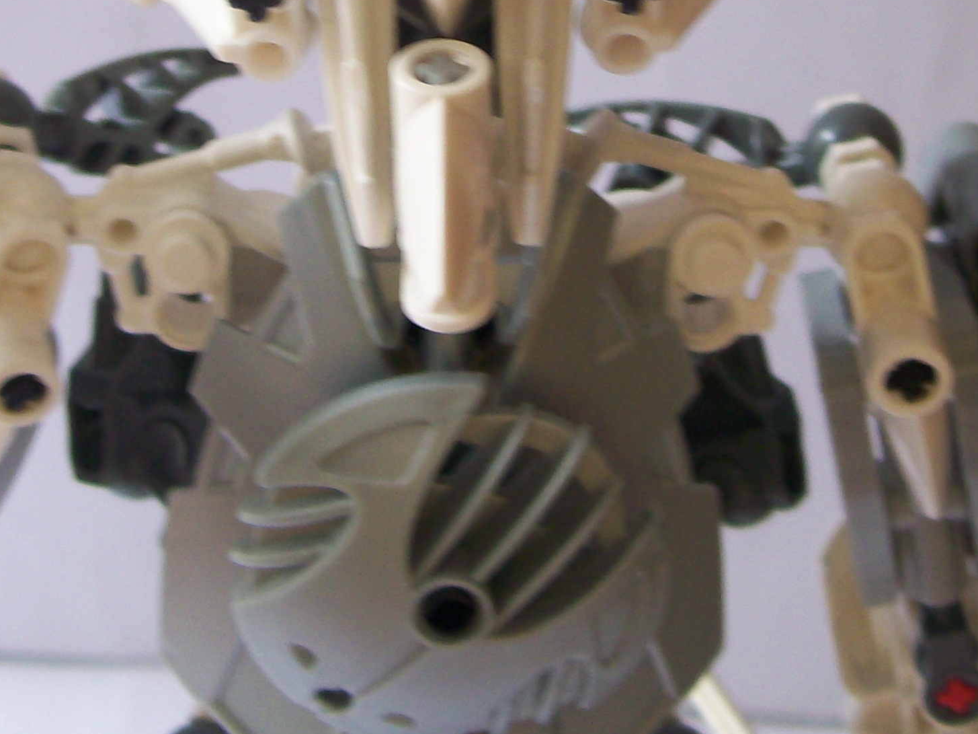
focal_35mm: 76
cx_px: 426
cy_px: -32
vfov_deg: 18.8
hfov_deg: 25.6
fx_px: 2147
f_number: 2.7
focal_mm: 6
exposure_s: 1/37.4
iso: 80
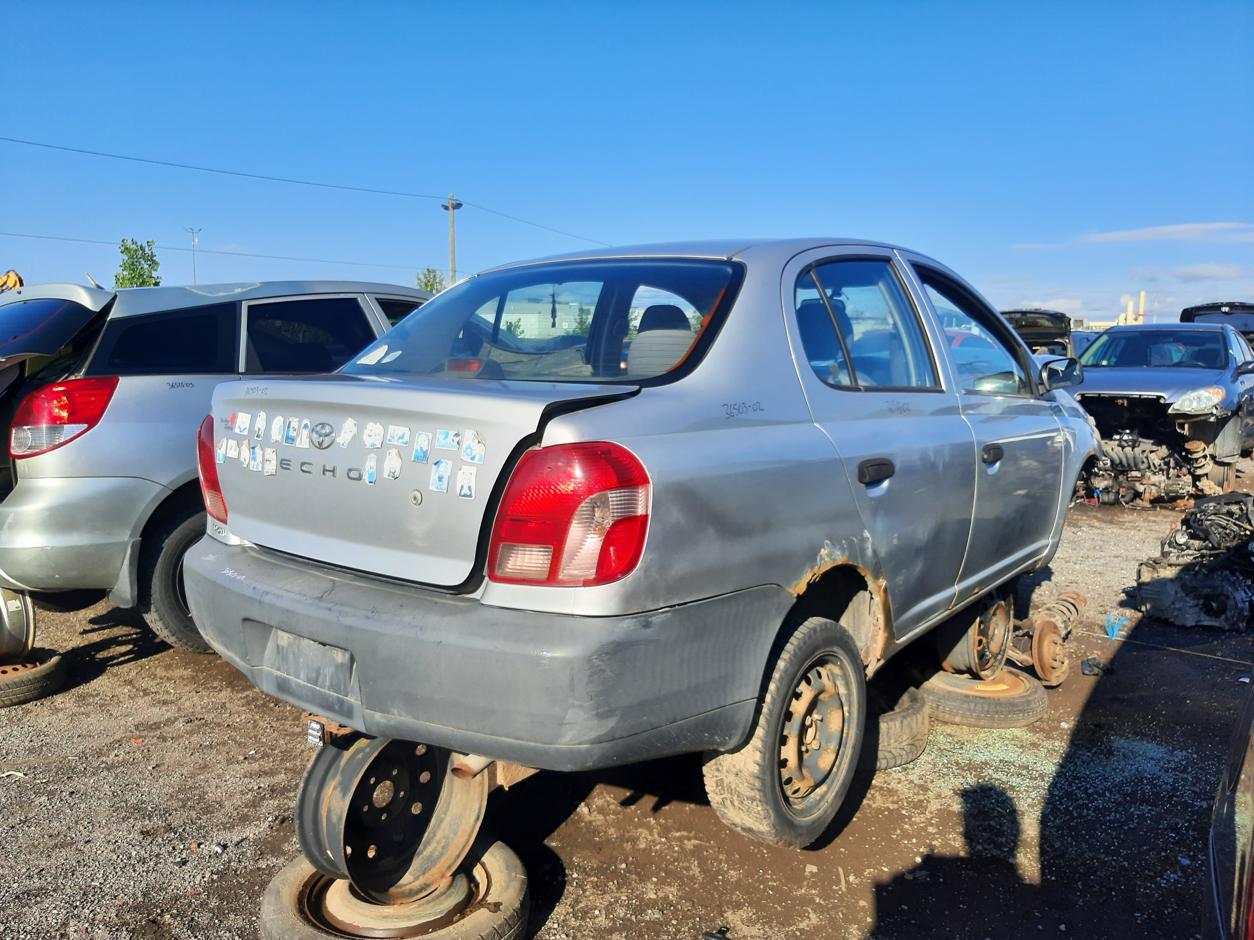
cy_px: 470
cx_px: 627
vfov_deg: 53.1
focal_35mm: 26
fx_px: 942
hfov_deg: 67.3
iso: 40
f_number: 1.7
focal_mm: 3.92
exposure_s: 1/1244
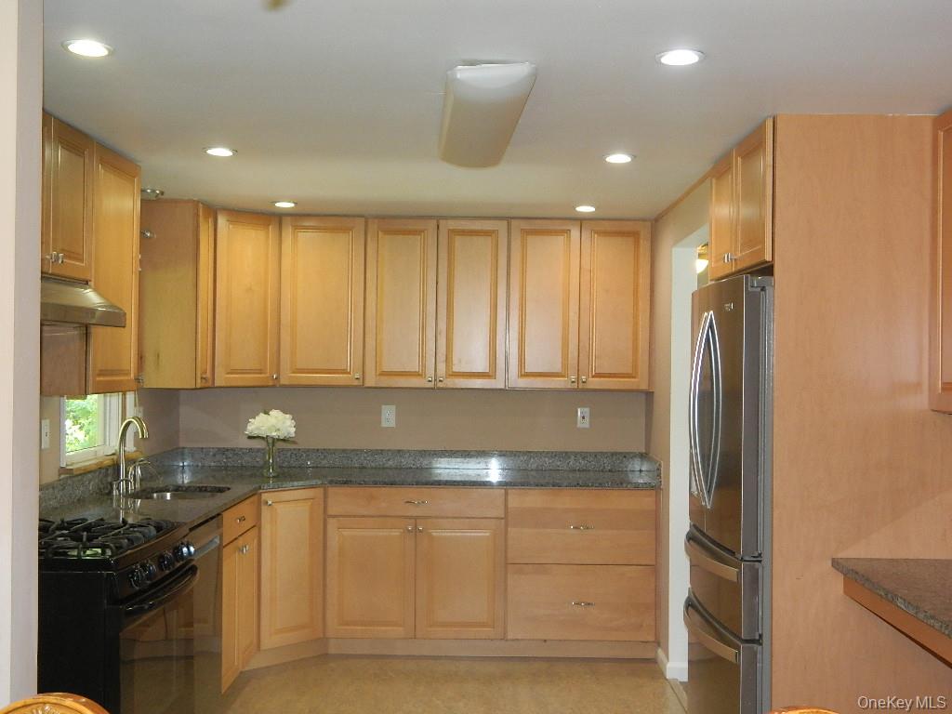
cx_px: 476
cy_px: 357
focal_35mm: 41
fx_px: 1128
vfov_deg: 35.1
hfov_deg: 45.8
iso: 200
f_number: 3.5
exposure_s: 1/30
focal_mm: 7.3
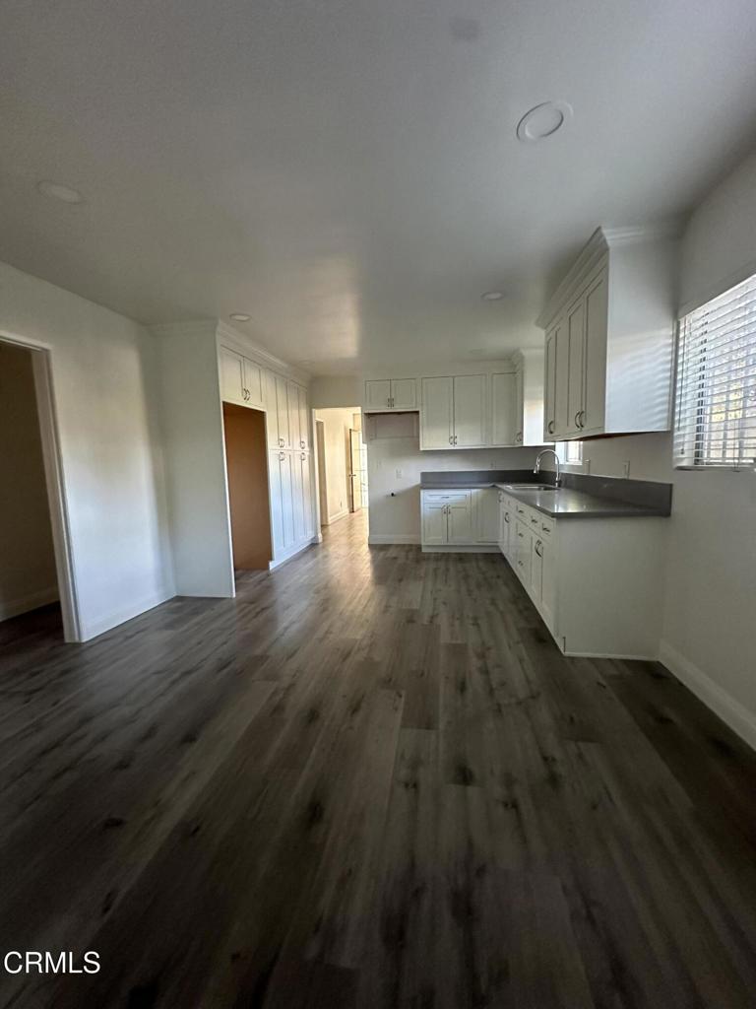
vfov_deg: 102.1
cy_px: 504
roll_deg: +1.4
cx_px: 378
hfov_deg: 85.7
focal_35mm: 14
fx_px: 408
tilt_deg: -5.9
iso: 640
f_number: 2.2
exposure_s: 1/60
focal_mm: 2.22
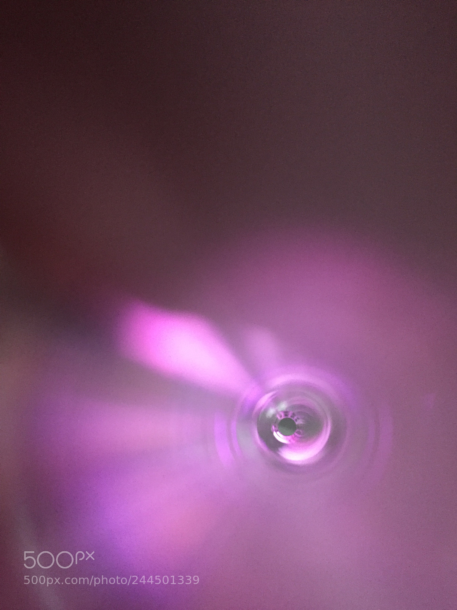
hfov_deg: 48.2
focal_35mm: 29
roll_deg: -6.0
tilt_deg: -15.3
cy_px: 305
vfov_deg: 61.7
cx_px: 228
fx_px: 510
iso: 250
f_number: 2.2
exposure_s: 1/17
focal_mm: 4.15
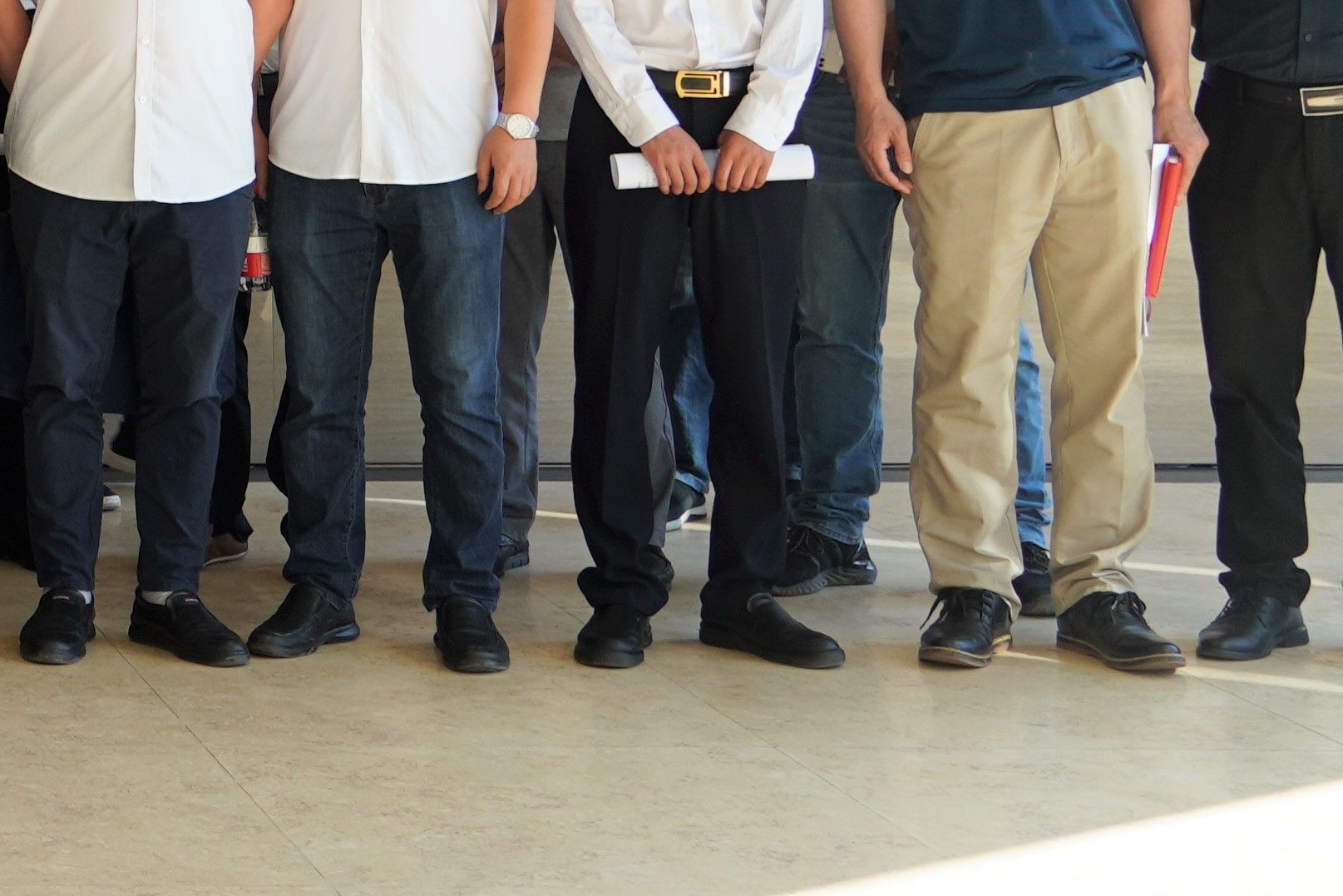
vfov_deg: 12.5
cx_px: -782
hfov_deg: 17.1
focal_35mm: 106
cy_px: -308
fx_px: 3949
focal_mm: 19
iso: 100
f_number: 4
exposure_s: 1/160
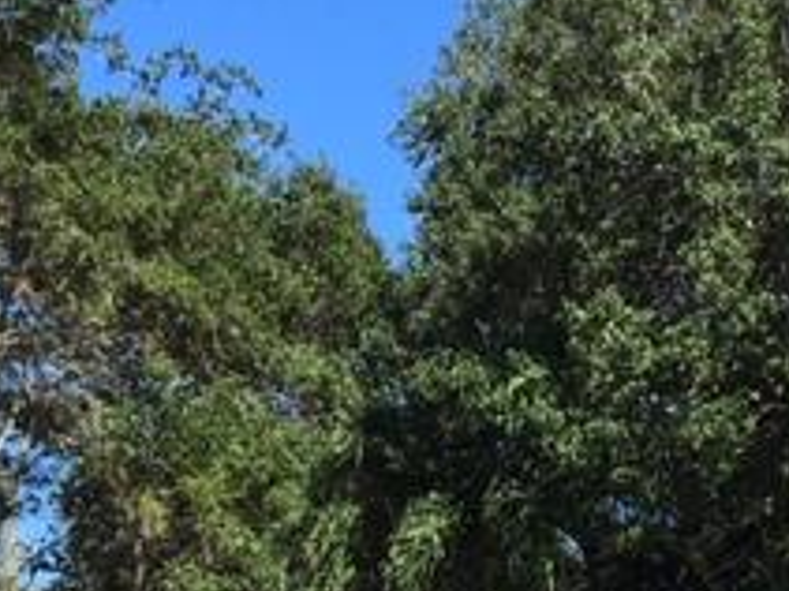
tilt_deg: -0.2
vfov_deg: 15.6
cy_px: 857
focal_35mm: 88
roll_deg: +0.2
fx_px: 2005
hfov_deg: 22.1
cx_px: 557
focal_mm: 4.15
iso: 25
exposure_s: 1/1508
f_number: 2.2
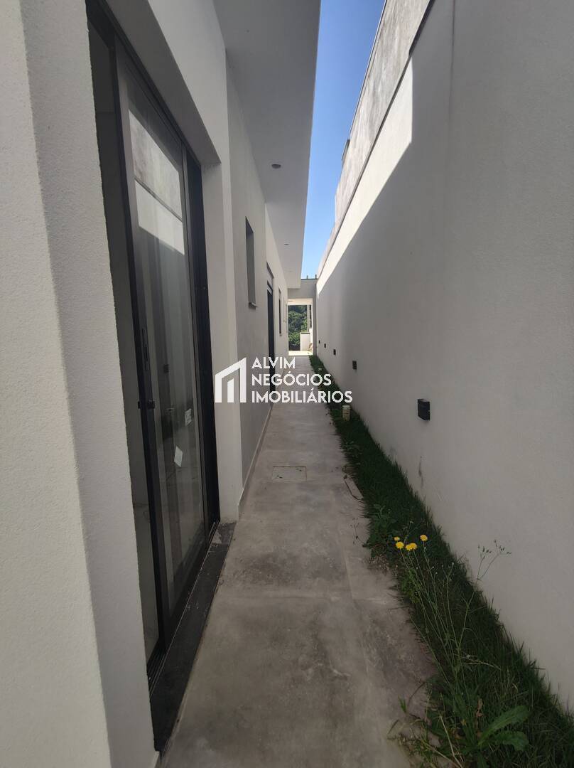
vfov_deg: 94.5
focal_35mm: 16
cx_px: 287
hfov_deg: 78.0
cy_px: 384
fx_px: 354
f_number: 2.2
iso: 100
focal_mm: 2.35
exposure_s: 1/469
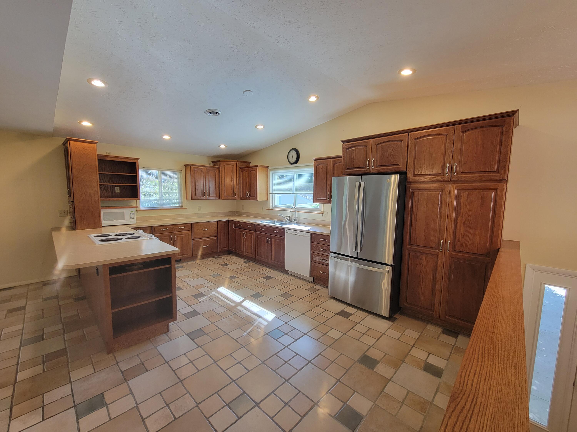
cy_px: 216
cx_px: 288
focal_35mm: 13
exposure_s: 1/60
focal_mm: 2.2
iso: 100
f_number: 2.2
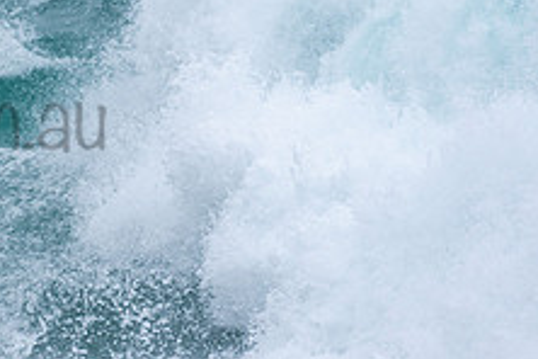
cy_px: 93
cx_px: -150
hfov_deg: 1.1
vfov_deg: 0.7
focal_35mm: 1959
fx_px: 29274
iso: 250
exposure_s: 1/1000
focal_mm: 500
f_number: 5.6
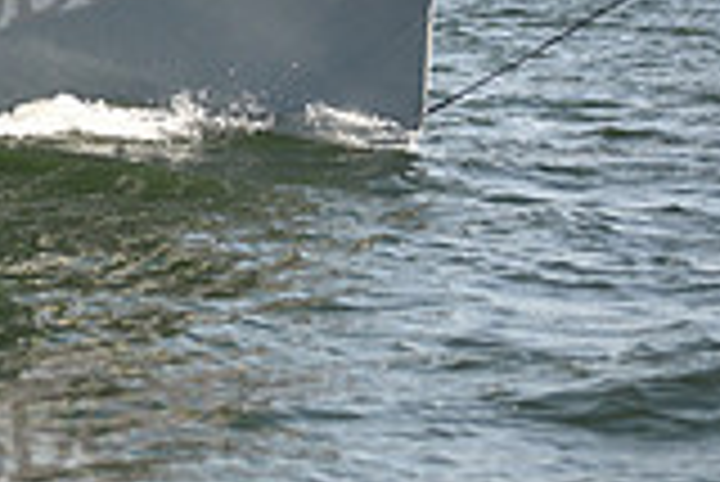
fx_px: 5084
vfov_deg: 5.4
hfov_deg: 7.9
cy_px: -187
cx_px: -508
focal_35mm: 254
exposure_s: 1/1250
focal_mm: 70
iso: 250
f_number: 2.8
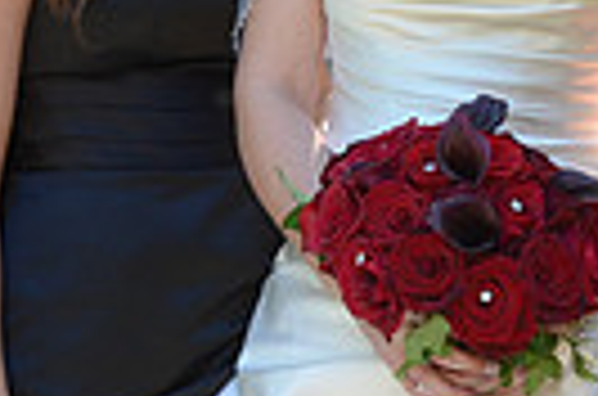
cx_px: 342
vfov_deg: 8.0
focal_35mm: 170
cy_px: 99
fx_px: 2817
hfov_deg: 12.1
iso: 500
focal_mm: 26
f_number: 6.3
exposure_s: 1/125
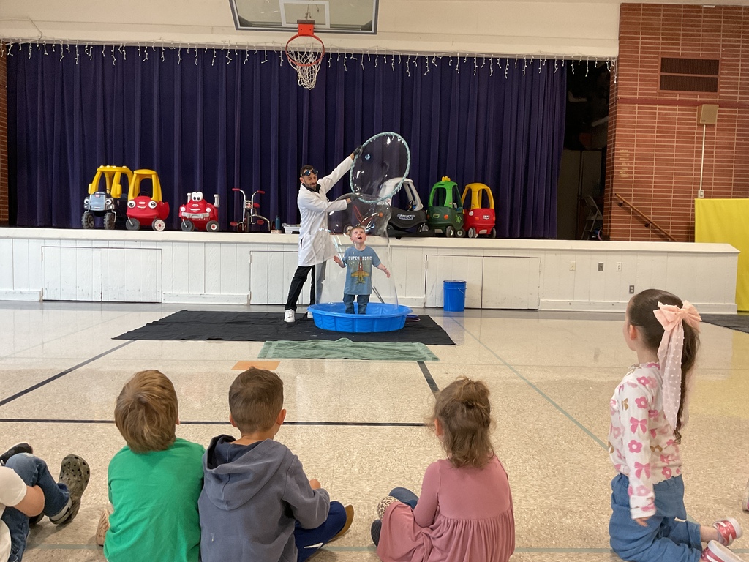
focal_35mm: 29
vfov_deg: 48.2
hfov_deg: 61.7
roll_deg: -1.4
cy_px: 281
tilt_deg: -3.8
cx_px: 374
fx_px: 627
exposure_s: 1/60
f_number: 1.8
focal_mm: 3
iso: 100
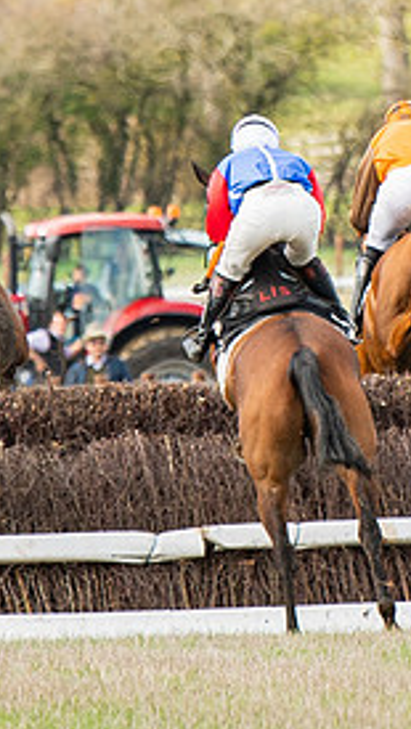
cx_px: 347
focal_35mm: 1151
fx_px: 22266
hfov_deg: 1.1
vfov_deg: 1.9
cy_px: 197
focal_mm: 200
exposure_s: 1/1250
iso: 400
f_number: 4
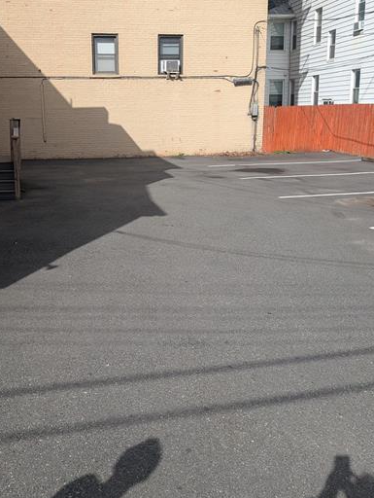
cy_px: 211
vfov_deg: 51.1
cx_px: 151
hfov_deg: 39.6
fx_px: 518
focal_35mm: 36
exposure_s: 1/1203
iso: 20
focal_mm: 6.9
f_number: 1.68
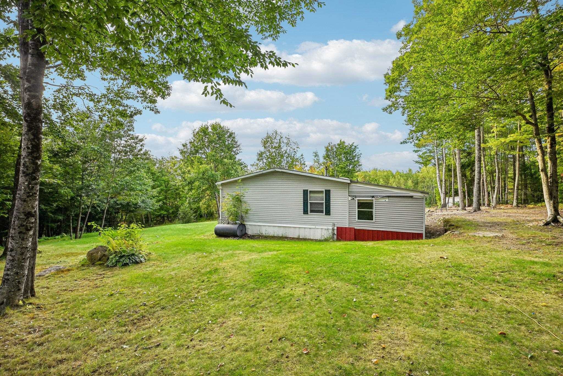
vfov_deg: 70.4
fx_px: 266
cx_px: 282
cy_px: 188
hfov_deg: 93.3
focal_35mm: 17
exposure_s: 1/100
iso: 400
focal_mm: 17
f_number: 8
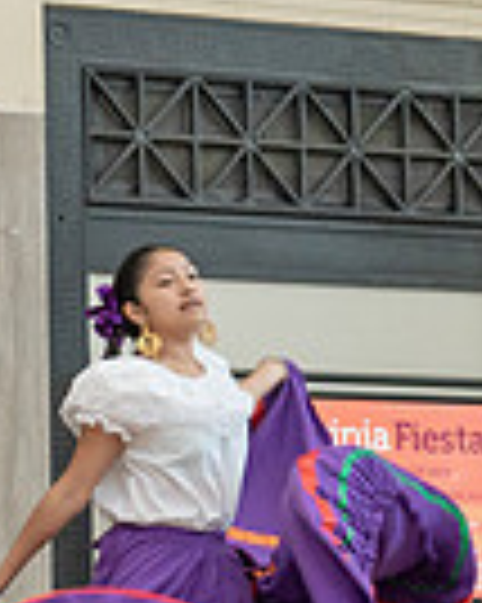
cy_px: 490
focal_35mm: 165
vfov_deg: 11.7
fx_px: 2946
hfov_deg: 8.5
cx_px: -680
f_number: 4
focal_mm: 35
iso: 2000
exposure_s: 1/200
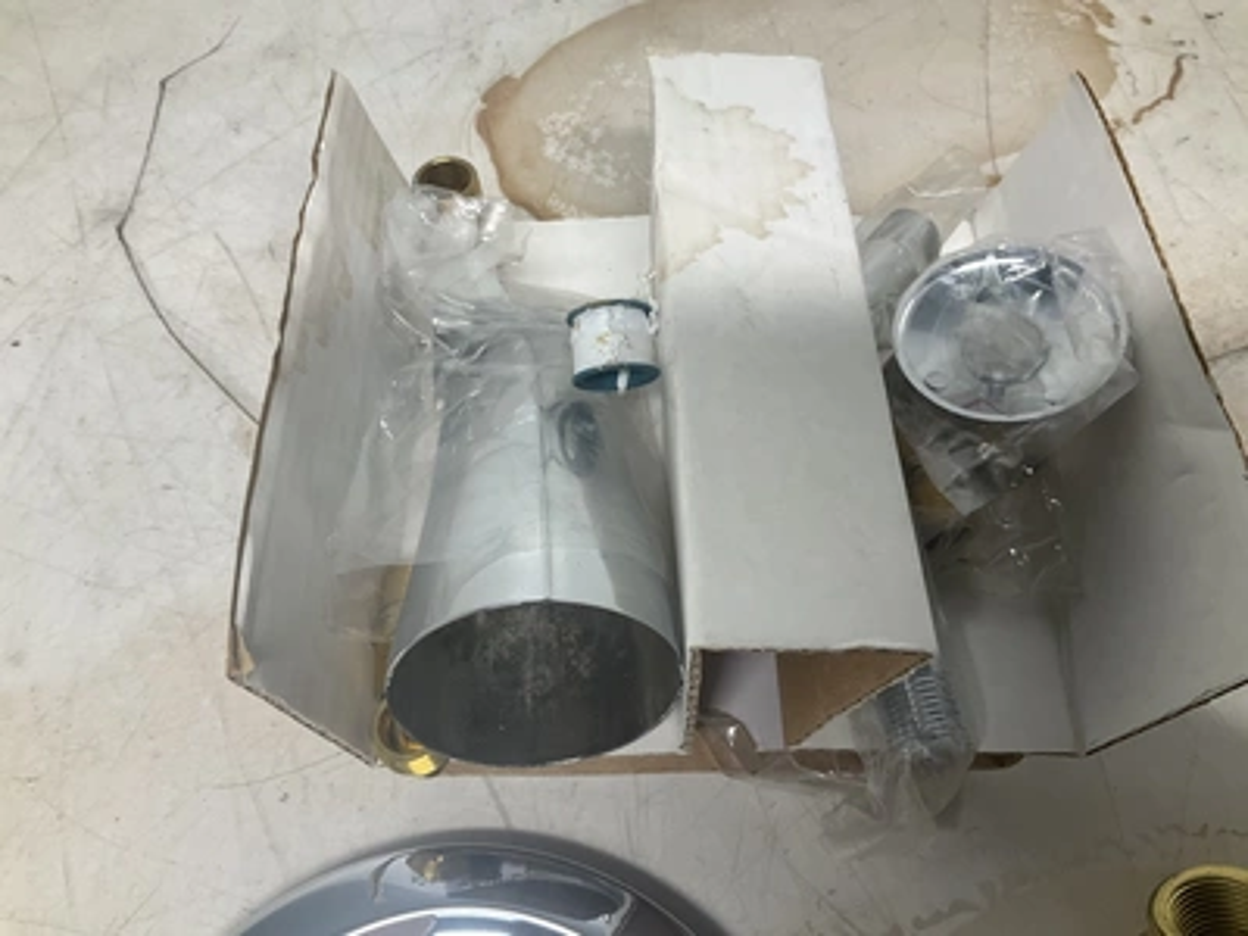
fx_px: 1046
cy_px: 468
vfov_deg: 48.2
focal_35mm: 29
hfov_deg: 61.7
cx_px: 624
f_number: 1.8
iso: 50
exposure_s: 1/120
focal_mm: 3
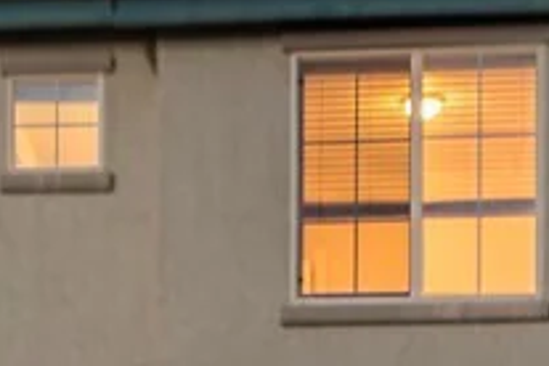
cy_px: 678
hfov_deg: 13.0
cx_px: 252
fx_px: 2409
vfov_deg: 8.3
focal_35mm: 158
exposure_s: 1/160
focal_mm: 32
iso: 100
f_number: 8
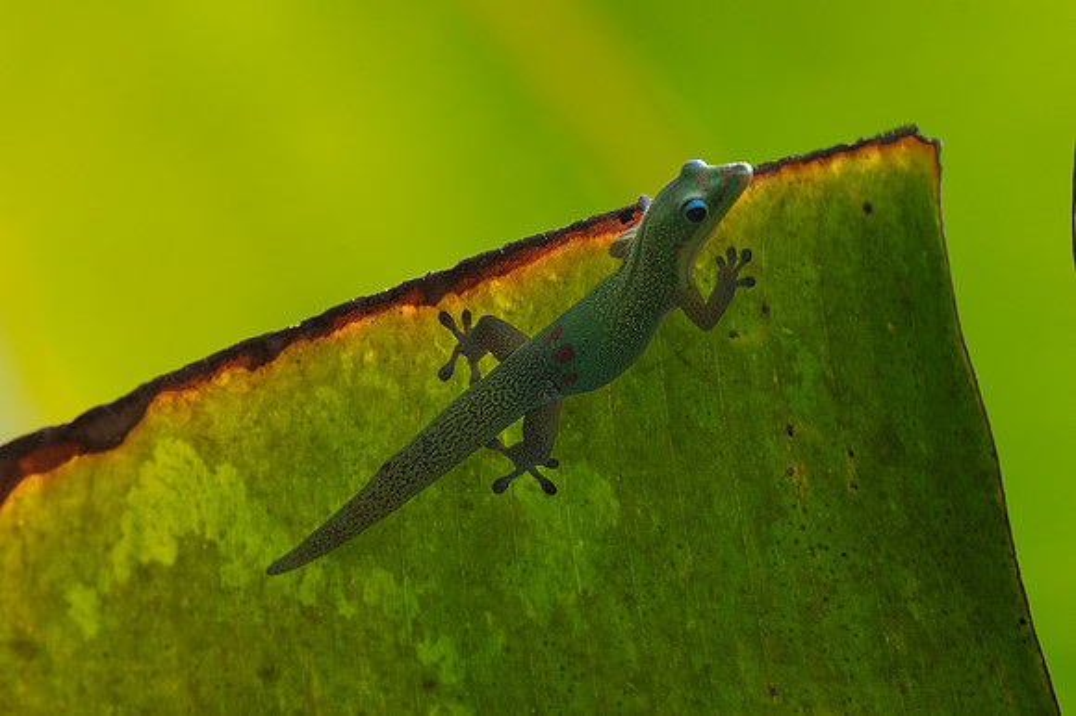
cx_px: 364
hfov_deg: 4.1
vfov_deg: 2.7
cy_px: 281
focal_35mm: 503
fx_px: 15040
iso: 400
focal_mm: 300
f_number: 10
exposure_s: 1/100
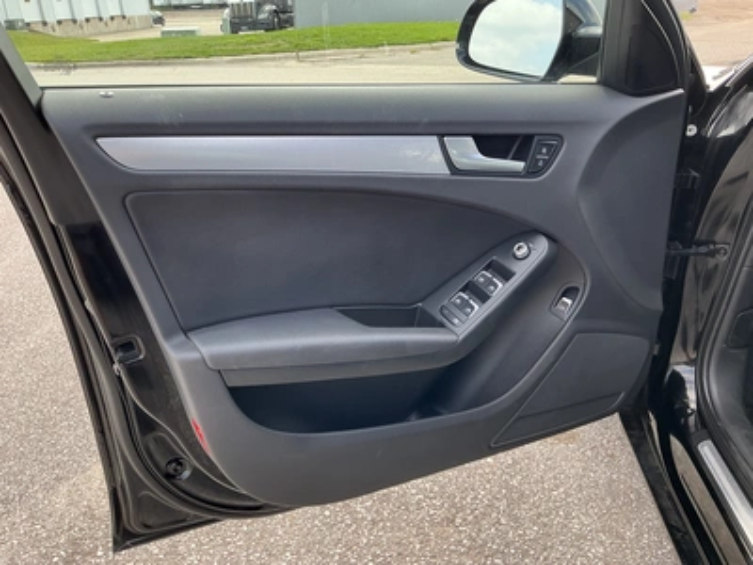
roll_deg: +3.3
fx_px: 609
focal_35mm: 28
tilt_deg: -22.8
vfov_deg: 49.7
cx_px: 376
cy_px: 282
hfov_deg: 63.4
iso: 20
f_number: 1.8
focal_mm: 3
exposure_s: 1/158
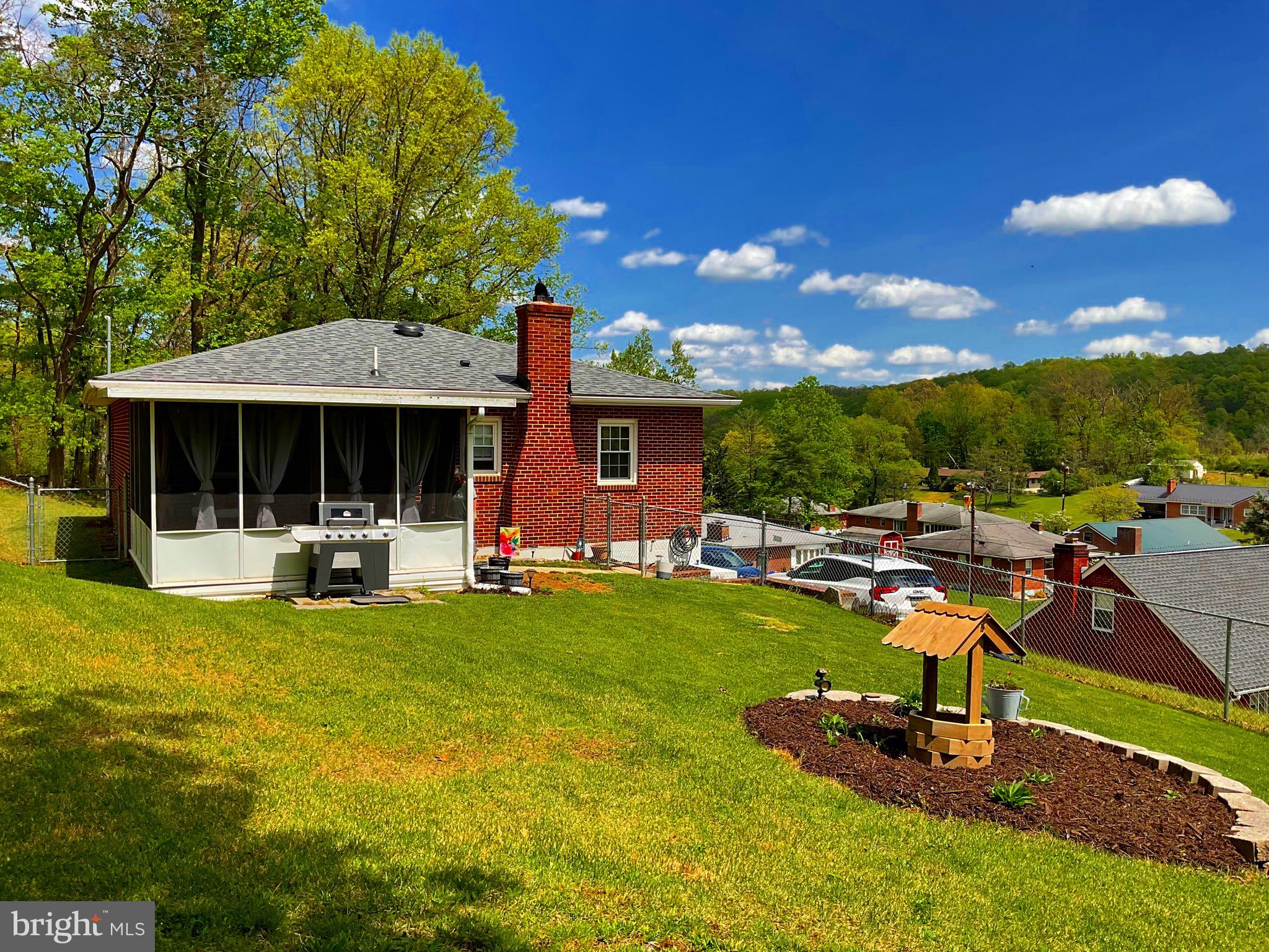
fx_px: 1063
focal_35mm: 29
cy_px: 476
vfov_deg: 48.2
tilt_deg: -1.8
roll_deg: -0.9
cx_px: 634
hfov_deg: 61.7
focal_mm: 3
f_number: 1.8
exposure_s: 1/2141
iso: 16
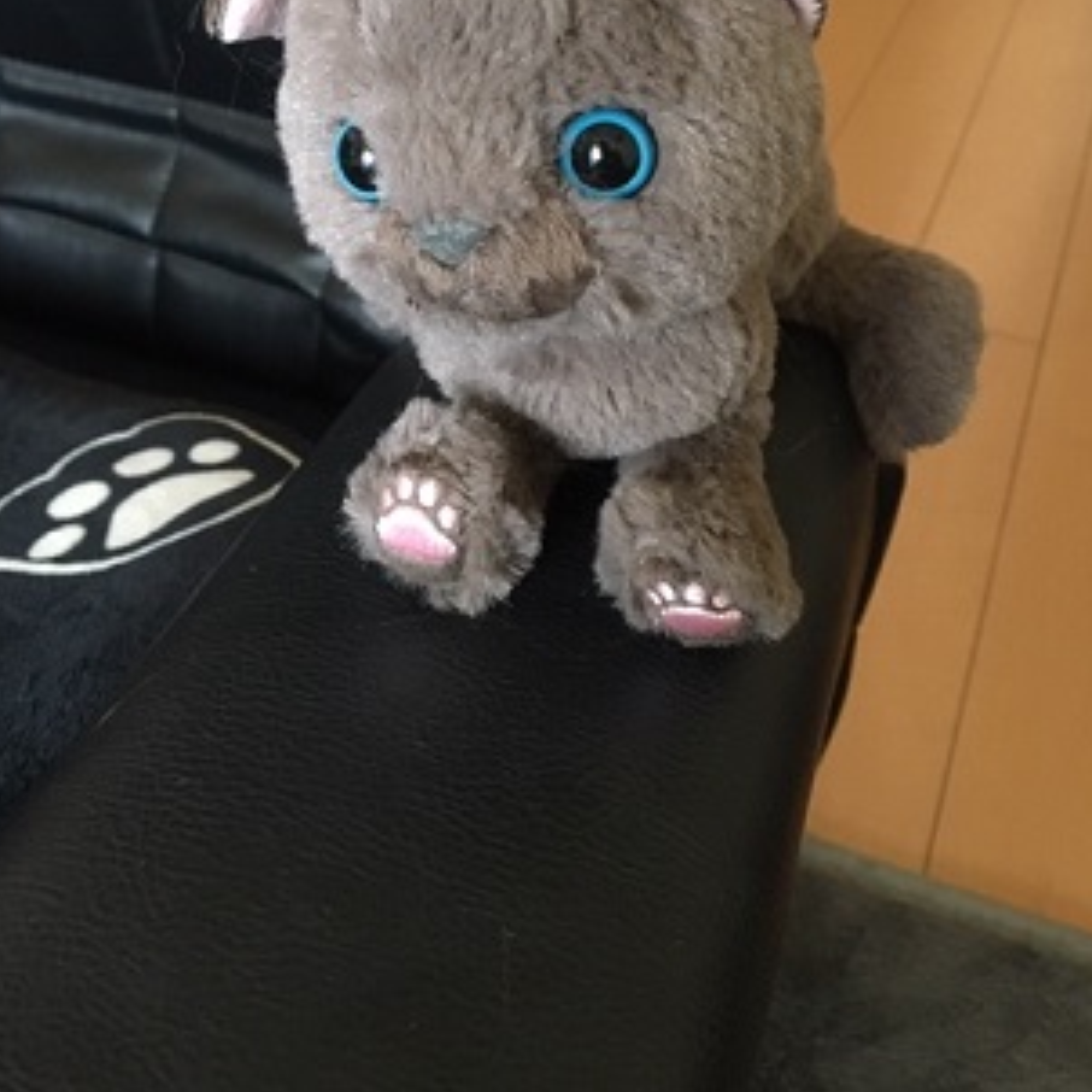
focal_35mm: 38
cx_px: 579
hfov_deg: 43.8
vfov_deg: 42.9
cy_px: 311
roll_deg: -2.0
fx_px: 1356
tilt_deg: -32.9
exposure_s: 1/15
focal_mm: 4.15
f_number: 2.2
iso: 200
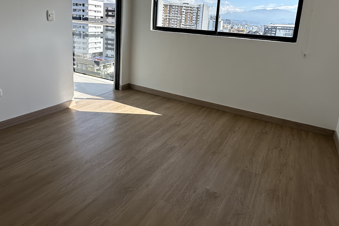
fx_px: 235
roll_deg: -3.7
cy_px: 70
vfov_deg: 50.1
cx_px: 178
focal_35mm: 25
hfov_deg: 71.5
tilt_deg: -8.7
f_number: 2.2
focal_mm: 2.22
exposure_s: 1/769
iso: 50
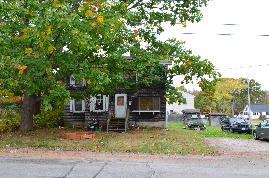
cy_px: 89
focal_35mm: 30
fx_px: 224
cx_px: 134
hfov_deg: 62.0
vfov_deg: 43.4
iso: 400
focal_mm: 20
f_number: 9
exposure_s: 1/125
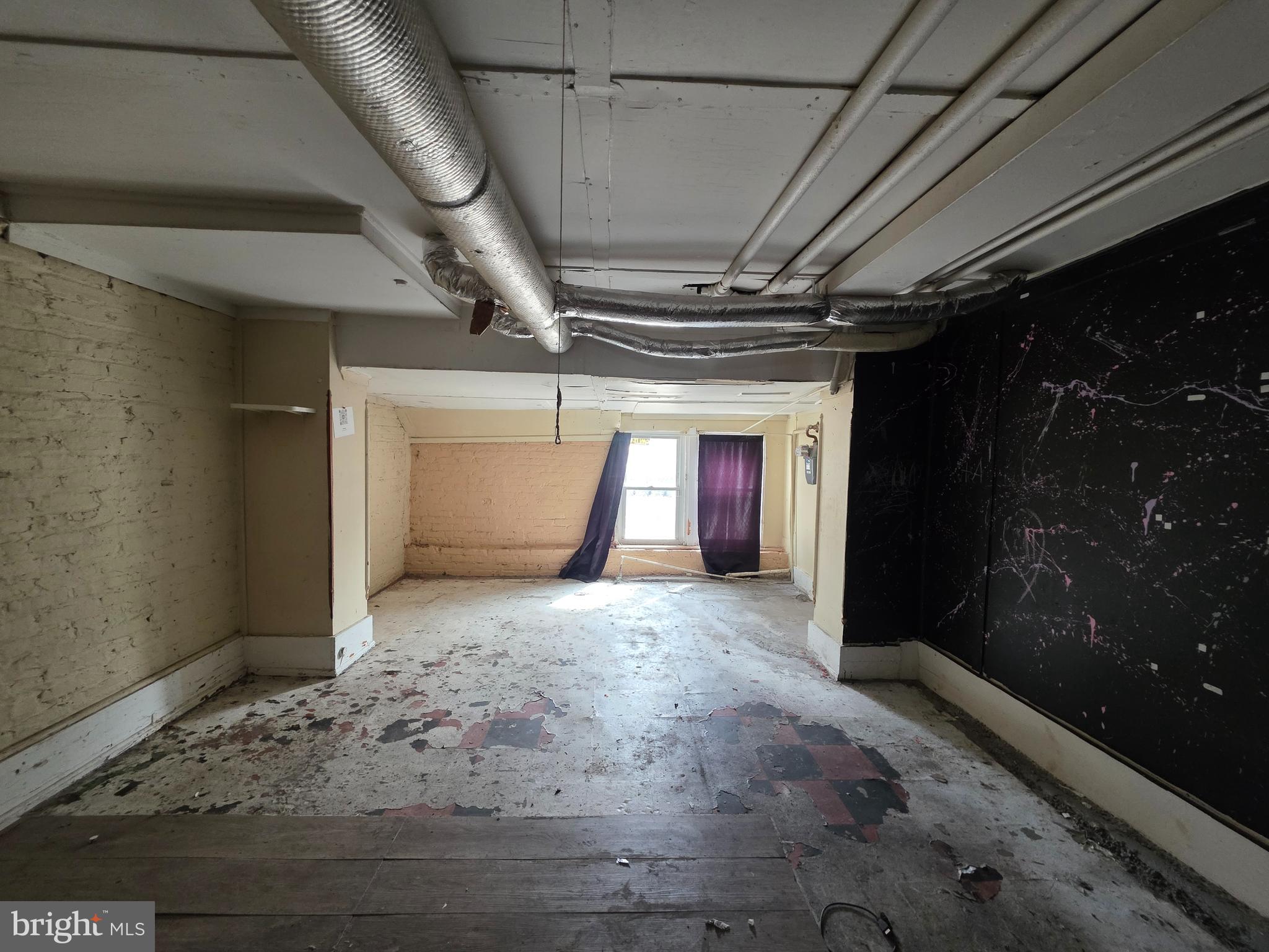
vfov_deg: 89.9
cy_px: 476
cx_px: 634
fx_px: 477
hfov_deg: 106.2
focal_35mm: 13
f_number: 1.9
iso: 320
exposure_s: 1/60
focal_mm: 2.2
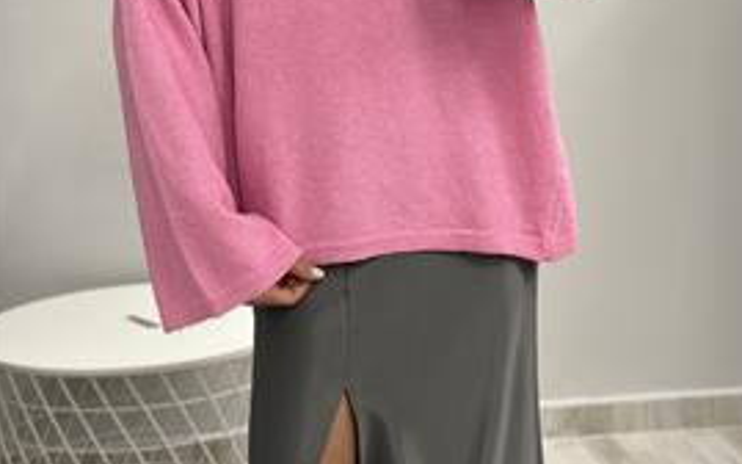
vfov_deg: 16.3
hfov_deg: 26.5
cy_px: -23
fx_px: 1577
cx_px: 414
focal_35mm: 78
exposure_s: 1/50
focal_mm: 6.86
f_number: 1.78
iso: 125
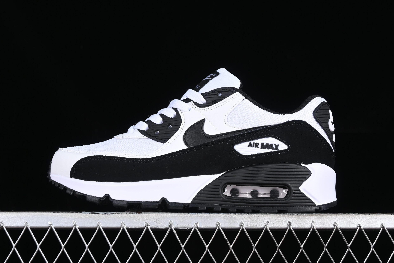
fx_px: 843
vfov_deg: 17.7
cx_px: 198
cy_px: 132
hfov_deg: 26.3
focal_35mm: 77
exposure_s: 1/80
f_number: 7.1
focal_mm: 50
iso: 160
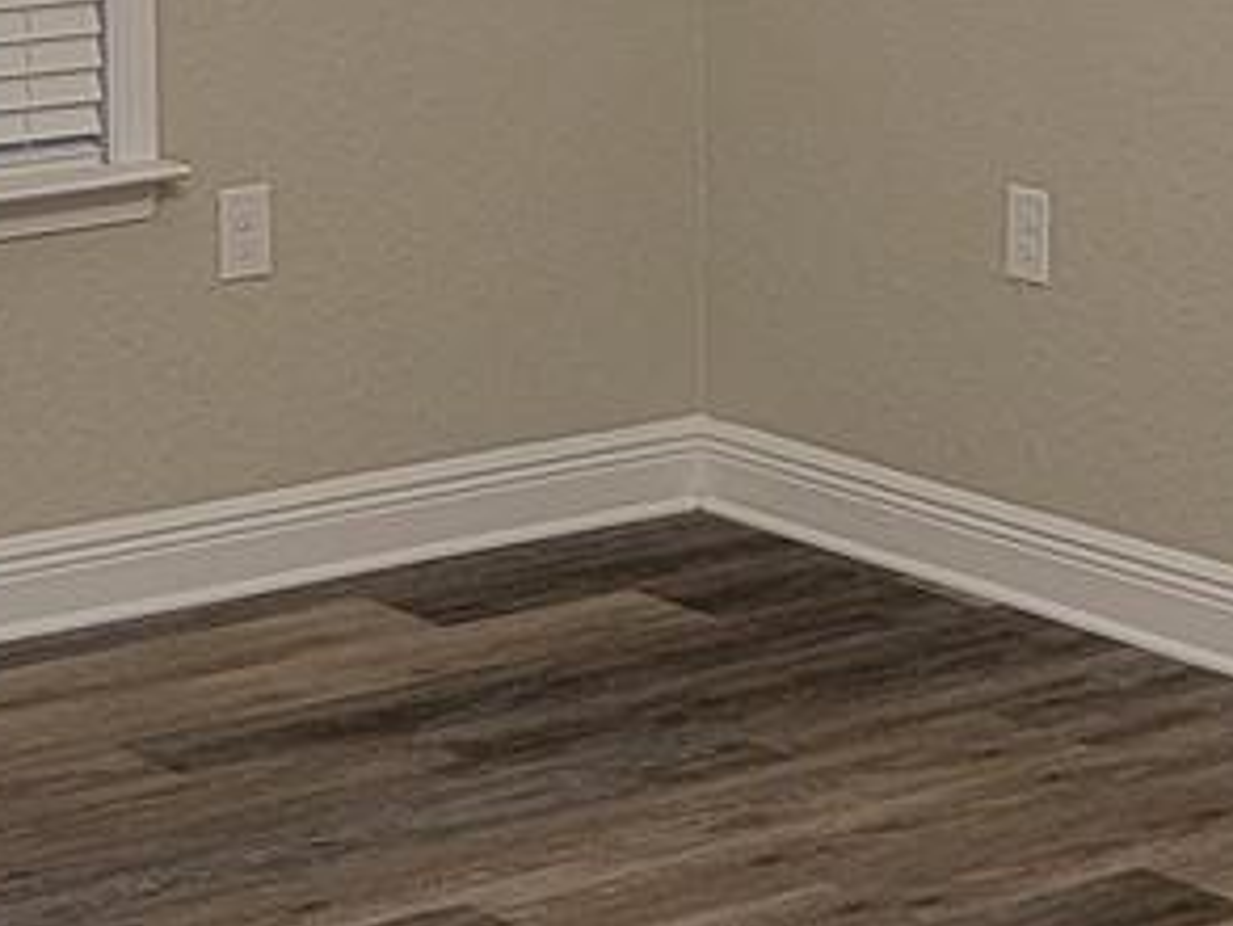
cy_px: -42
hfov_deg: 15.0
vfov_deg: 11.2
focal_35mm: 131
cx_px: 614
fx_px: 4668
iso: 250
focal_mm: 6.7
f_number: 1.8
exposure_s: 1/120
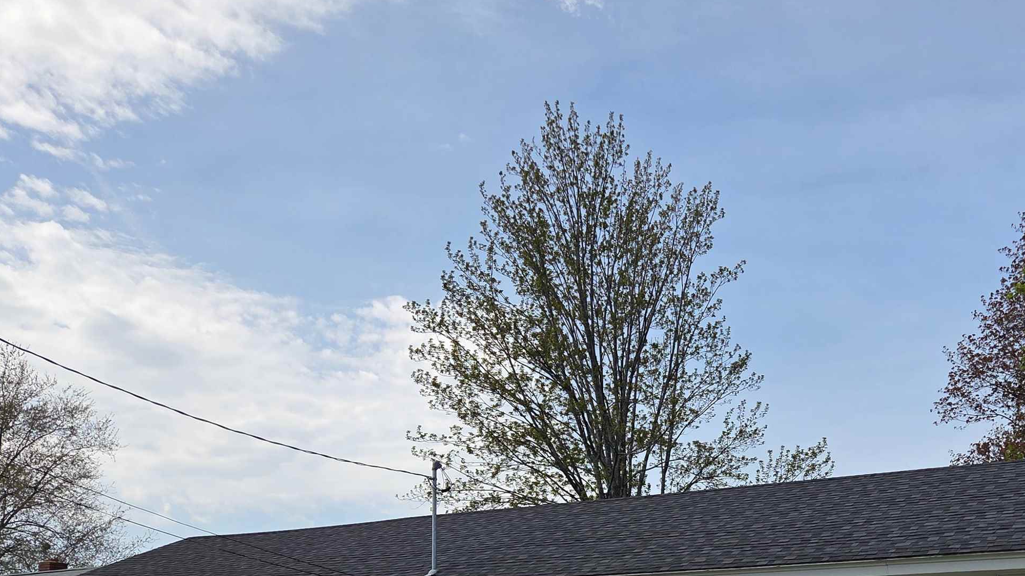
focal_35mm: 40
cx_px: 705
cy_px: 598
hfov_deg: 49.4
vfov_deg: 27.7
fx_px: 1087
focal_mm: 5.4
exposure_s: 1/4274
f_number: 1.8
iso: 80
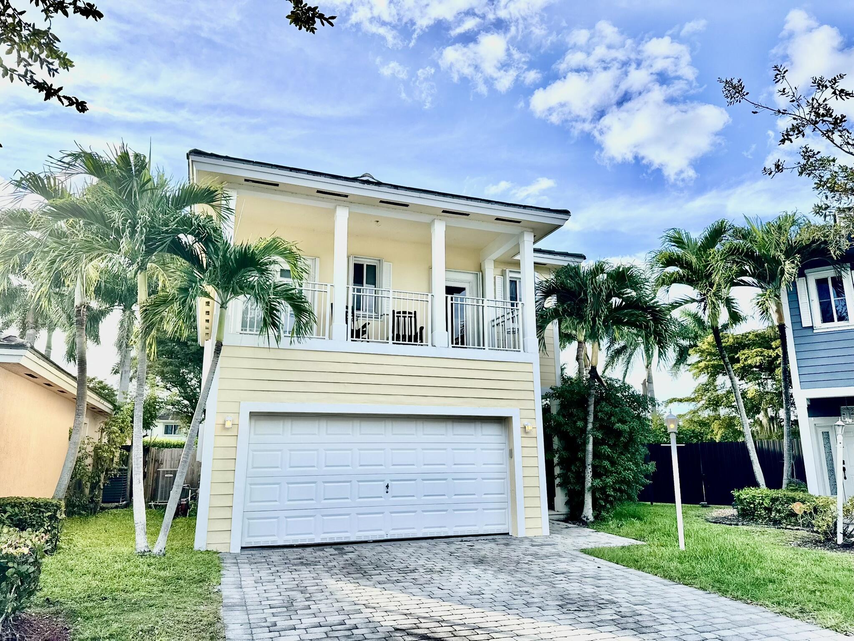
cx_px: 427
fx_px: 592
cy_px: 320
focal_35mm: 24
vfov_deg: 56.8
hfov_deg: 71.6
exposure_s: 1/2506
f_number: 1.78
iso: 80
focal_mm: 6.76
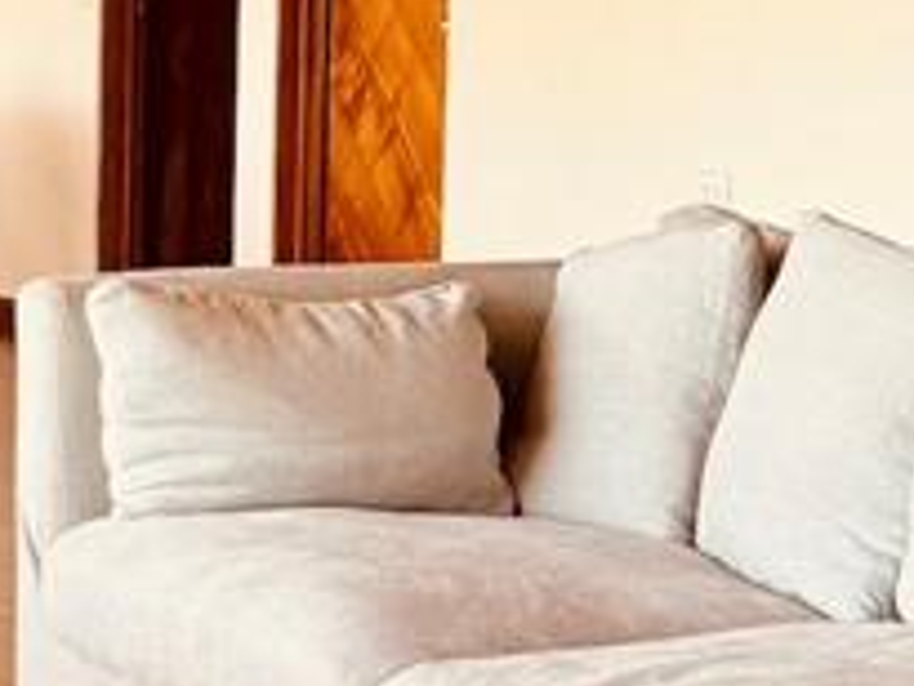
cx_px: 129
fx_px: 3170
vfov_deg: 12.3
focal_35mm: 120
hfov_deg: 16.2
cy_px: 94
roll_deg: +0.7
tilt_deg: -2.1
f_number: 1.78
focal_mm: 6.76
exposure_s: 1/121
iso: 100
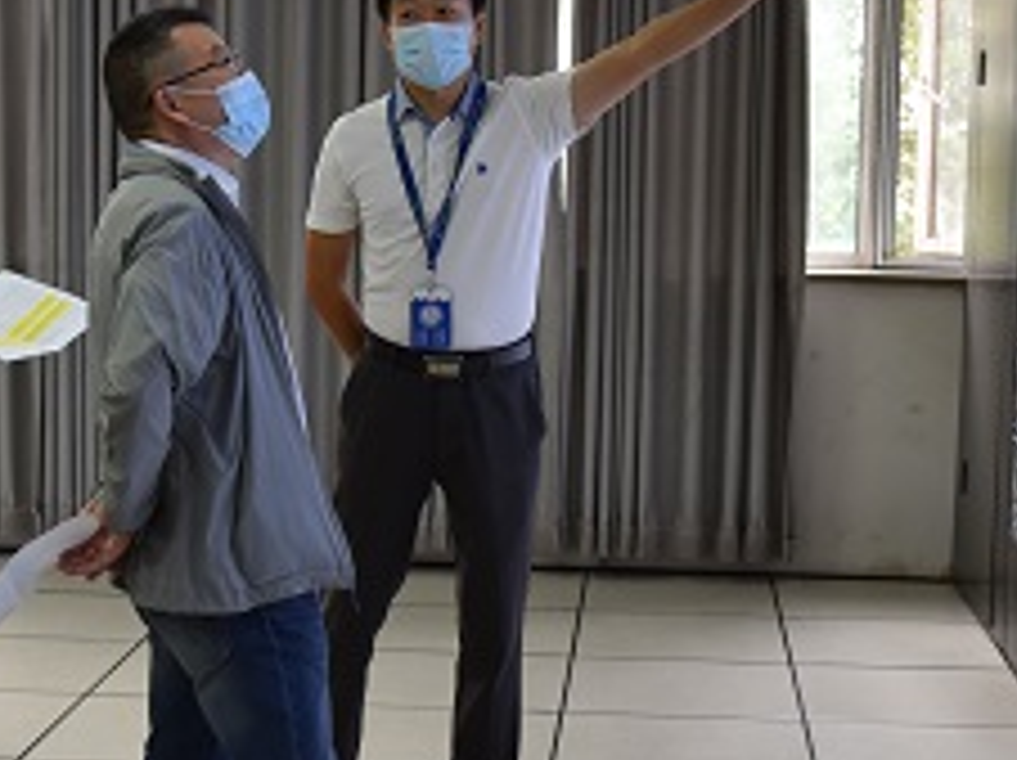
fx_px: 2260
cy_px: 387
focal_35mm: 77
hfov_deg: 25.4
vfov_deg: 19.1
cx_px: 508
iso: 900
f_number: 4
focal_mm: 30
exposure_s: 1/60
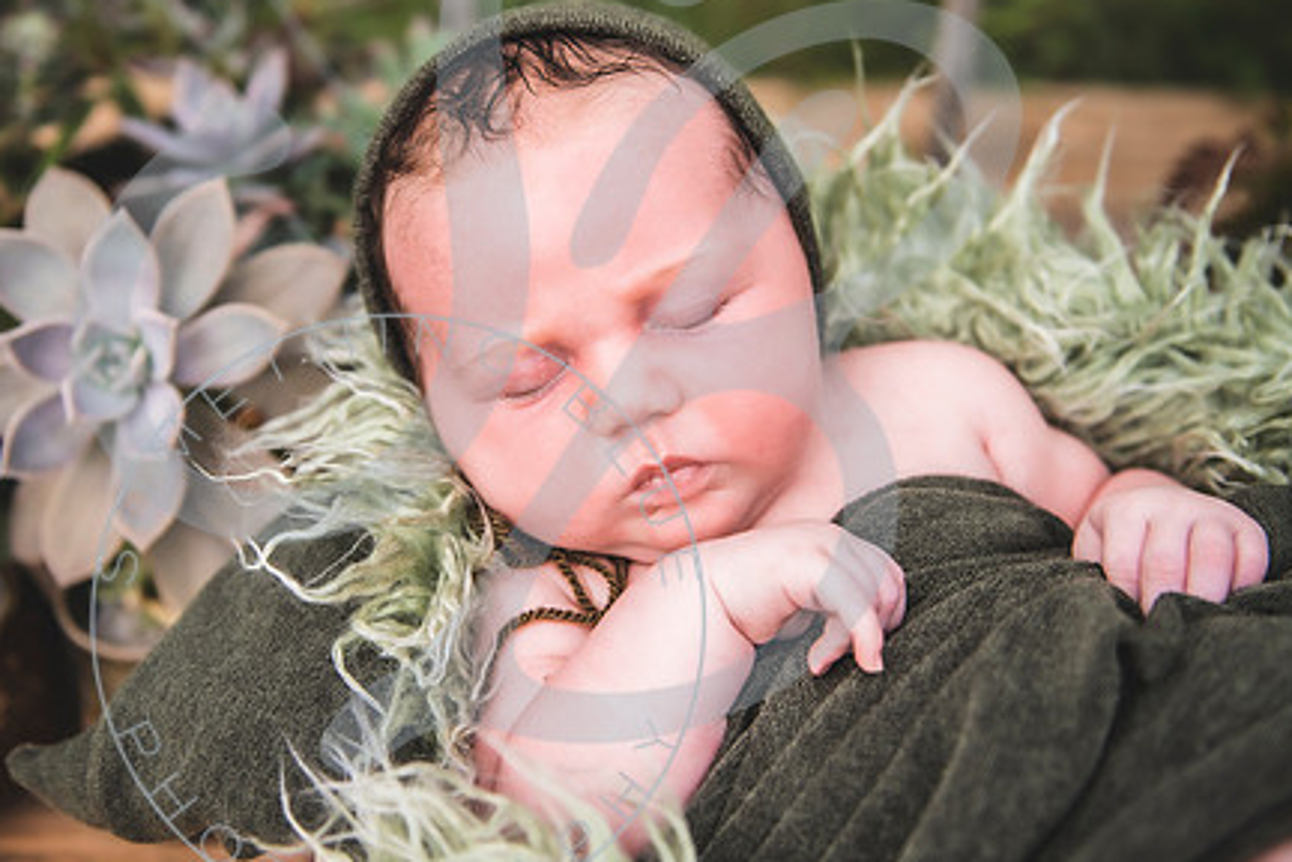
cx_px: 547
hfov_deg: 38.8
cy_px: 370
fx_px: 1830
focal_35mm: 51
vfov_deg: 26.5
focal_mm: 38
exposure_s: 1/500
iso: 100
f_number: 2.8
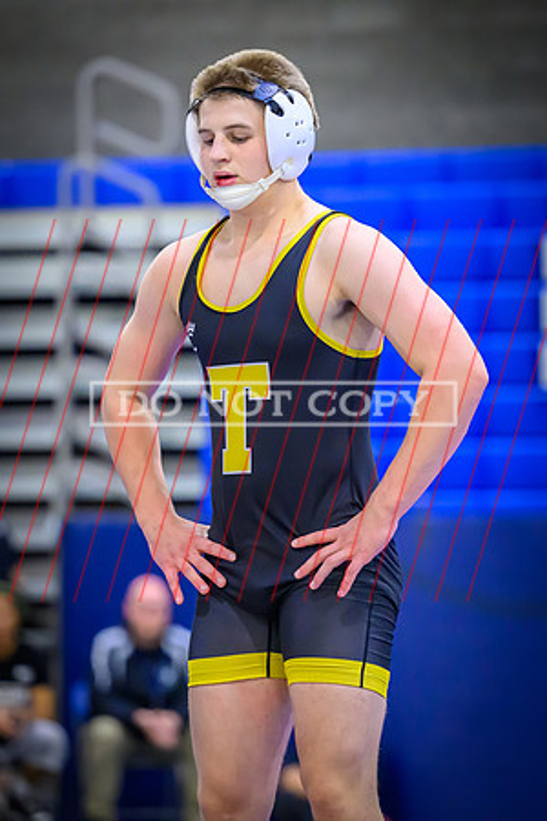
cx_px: 284
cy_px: 410
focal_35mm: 225
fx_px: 5128
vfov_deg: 9.1
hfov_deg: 6.1
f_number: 2.8
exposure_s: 1/640
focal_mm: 150
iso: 6400
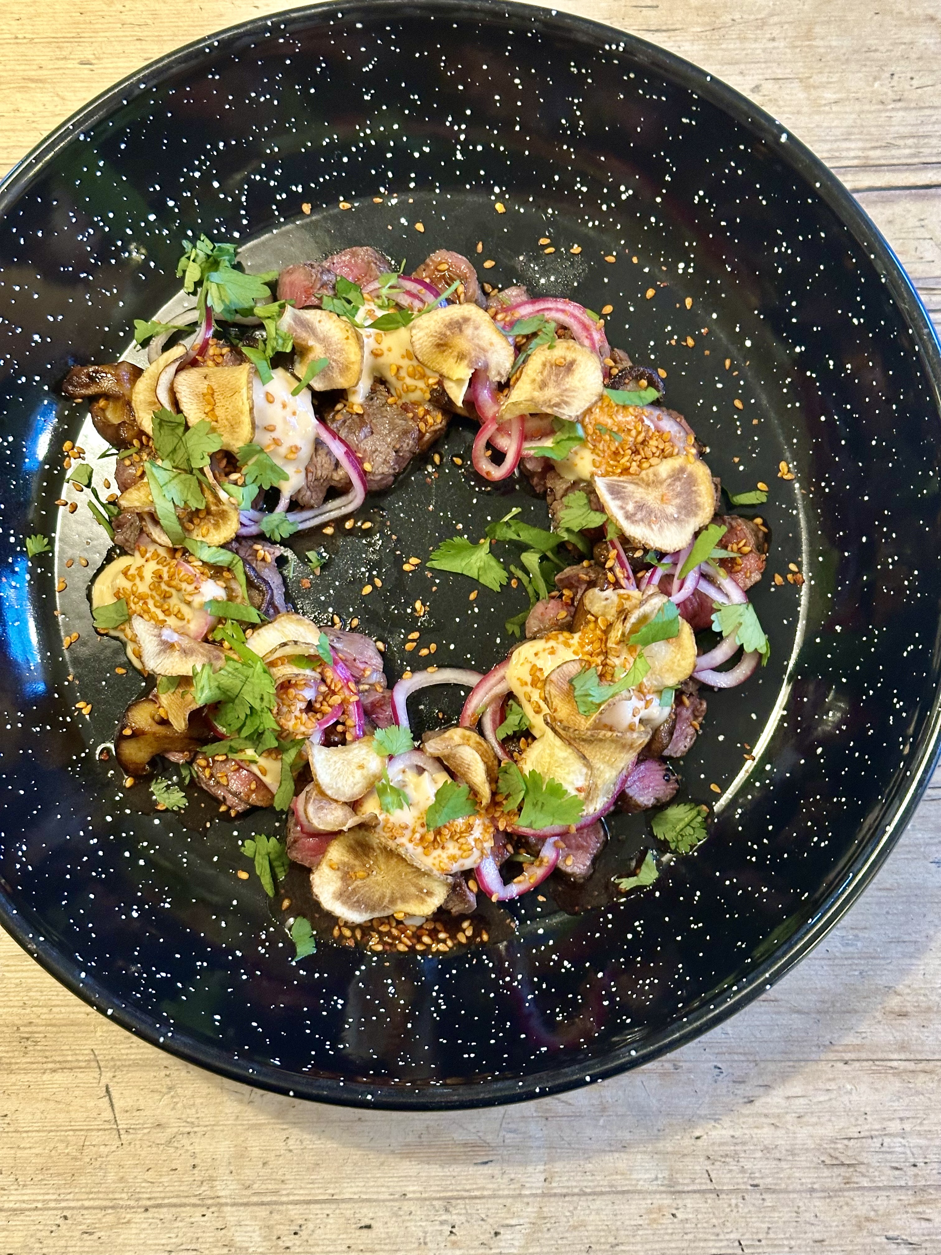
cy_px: 628
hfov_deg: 30.3
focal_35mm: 48
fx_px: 1740
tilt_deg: -81.1
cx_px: 470
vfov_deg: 39.7
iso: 400
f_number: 1.78
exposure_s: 1/33
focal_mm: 6.86
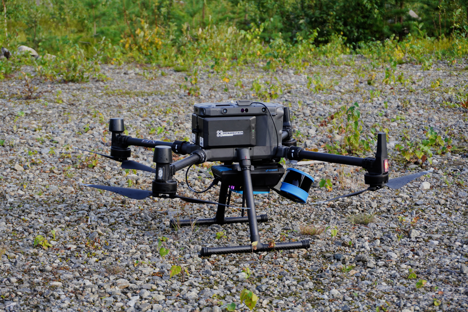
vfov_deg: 18.2
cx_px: 234
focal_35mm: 75
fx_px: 975
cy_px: 156
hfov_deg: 27.0
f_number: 5.6
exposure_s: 1/100
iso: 100
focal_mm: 50
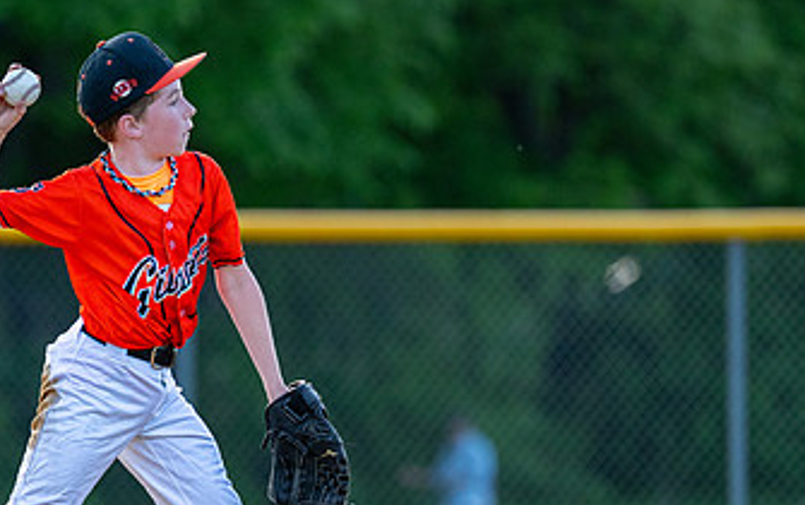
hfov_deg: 3.6
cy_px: 281
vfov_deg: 2.3
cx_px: 143
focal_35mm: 584
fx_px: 12823
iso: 500
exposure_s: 1/2000
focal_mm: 200
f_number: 2.8
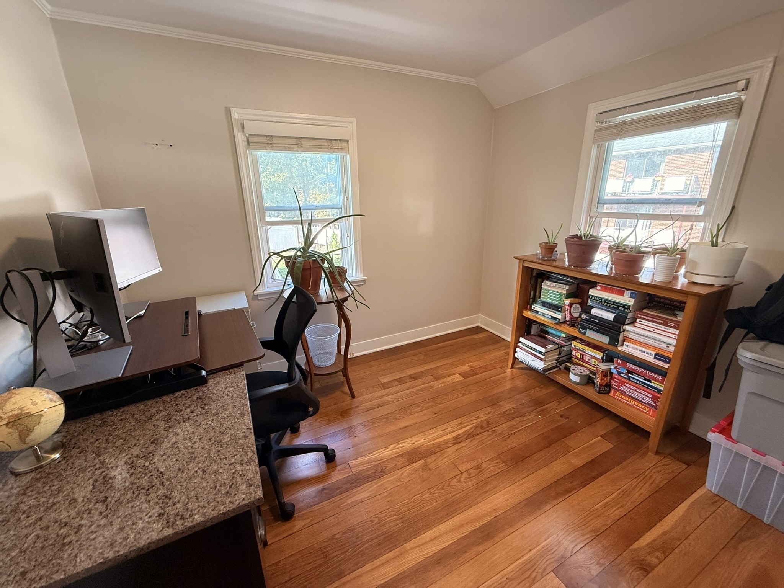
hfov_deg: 102.1
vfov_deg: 85.7
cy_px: 294
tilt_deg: -17.1
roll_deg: +2.2
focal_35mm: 14
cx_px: 392
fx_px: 317
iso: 320
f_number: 2.2
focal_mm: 2.22
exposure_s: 1/120
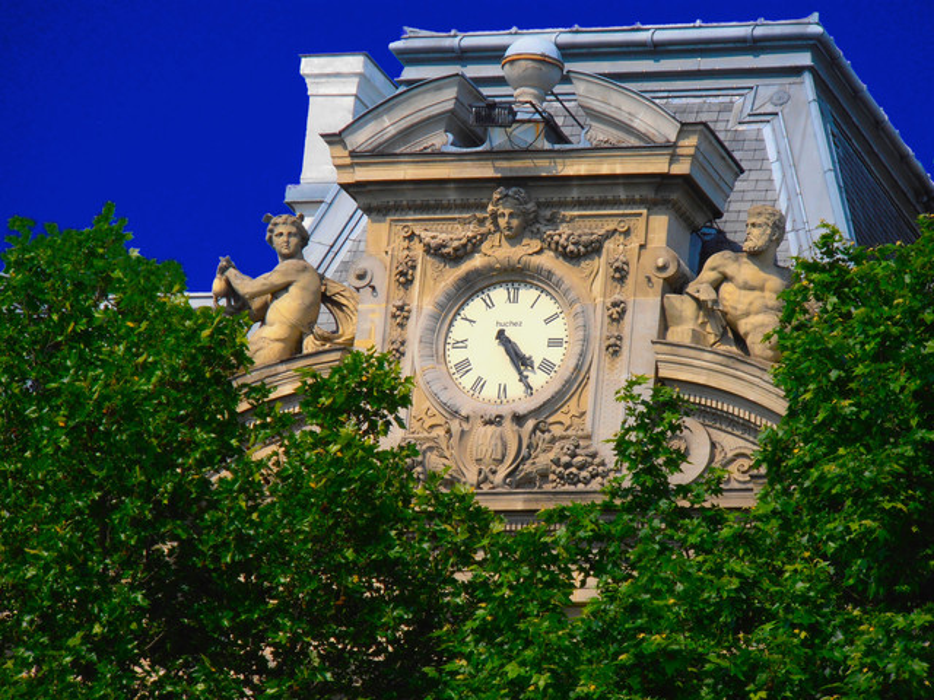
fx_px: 6476
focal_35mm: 240
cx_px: 467
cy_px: 350
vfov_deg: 6.2
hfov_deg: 8.2
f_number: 5.7
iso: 80
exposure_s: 1/320
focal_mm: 42.54
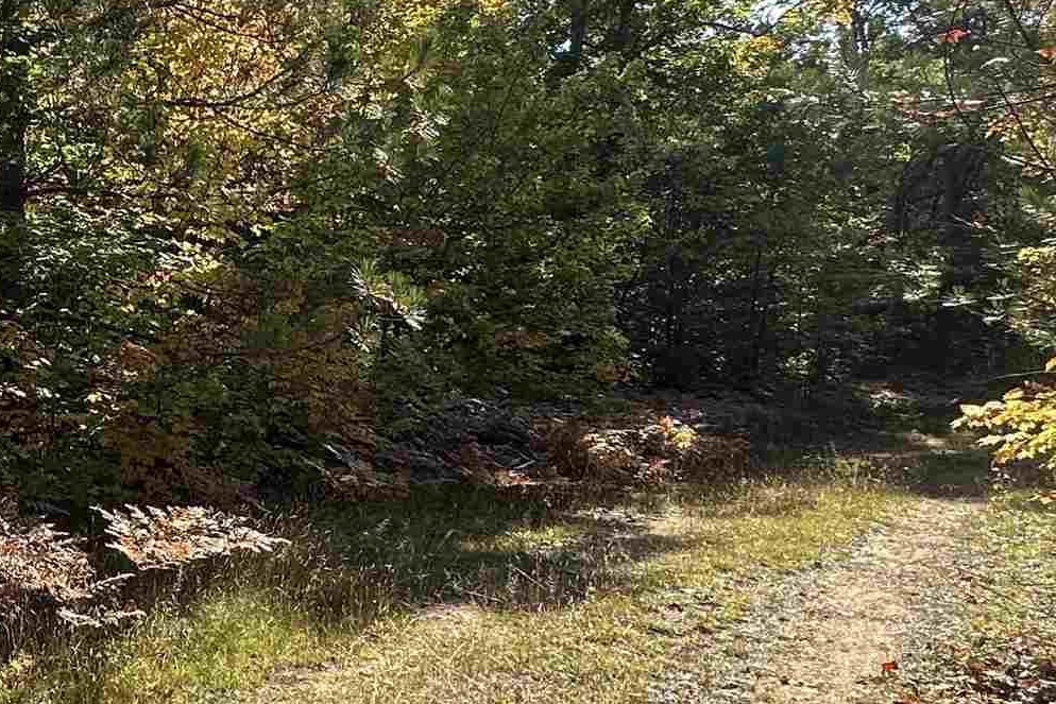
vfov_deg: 29.8
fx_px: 1320
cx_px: -32
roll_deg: -1.5
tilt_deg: +2.6
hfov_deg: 38.1
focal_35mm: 45
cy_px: 280
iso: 40
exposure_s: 1/390
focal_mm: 2.22
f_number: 2.2
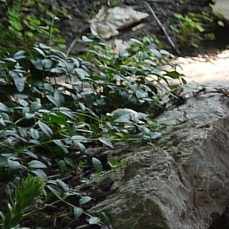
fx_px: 2447
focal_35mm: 327
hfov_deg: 5.0
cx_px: 780
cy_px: -374
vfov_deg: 5.2
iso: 100
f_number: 1.7
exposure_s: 1/640
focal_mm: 20
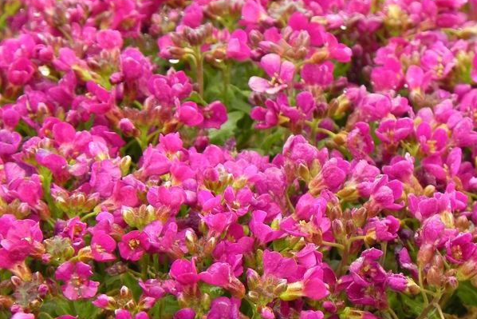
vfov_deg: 3.4
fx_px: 5367
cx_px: 238
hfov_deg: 5.1
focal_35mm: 405
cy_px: 180
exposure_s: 1/100
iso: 160
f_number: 5
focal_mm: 51.8
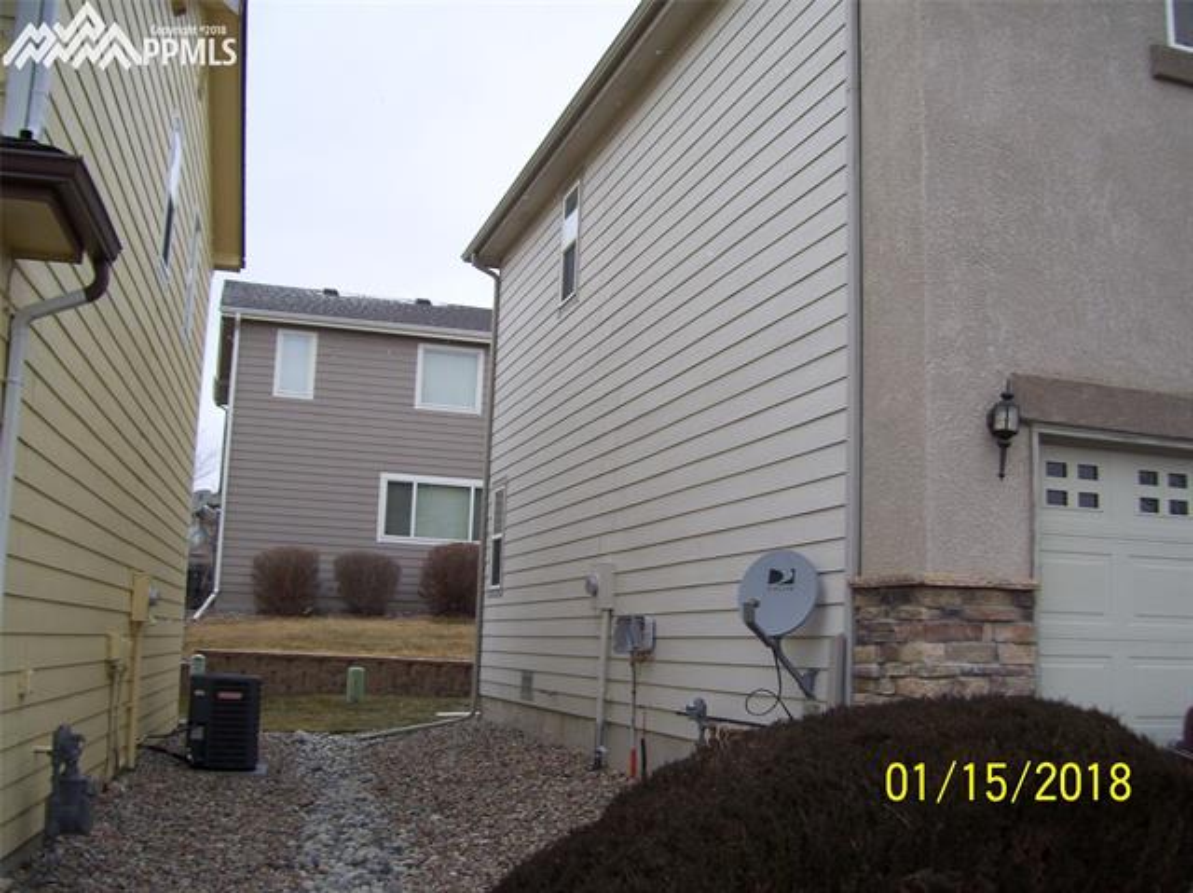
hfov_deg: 51.4
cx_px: 596
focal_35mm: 36
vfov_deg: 39.6
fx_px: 1240
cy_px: 446
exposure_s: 1/400
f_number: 2.7
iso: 80
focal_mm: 6
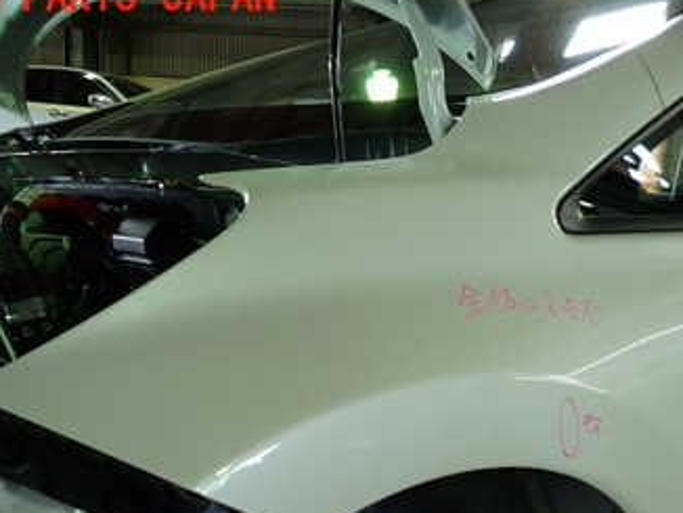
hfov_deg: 39.9
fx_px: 908
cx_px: 524
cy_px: 442
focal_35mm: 46
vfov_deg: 30.4
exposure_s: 1/60
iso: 160
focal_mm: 4.5
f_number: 2
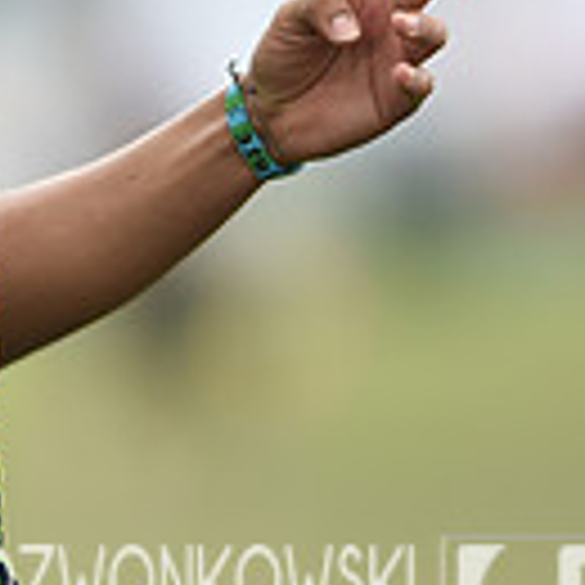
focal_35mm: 1512
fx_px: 28909
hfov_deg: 1.2
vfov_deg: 1.2
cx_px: -522
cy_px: -101
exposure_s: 1/1250
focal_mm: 400
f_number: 2.8
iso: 500
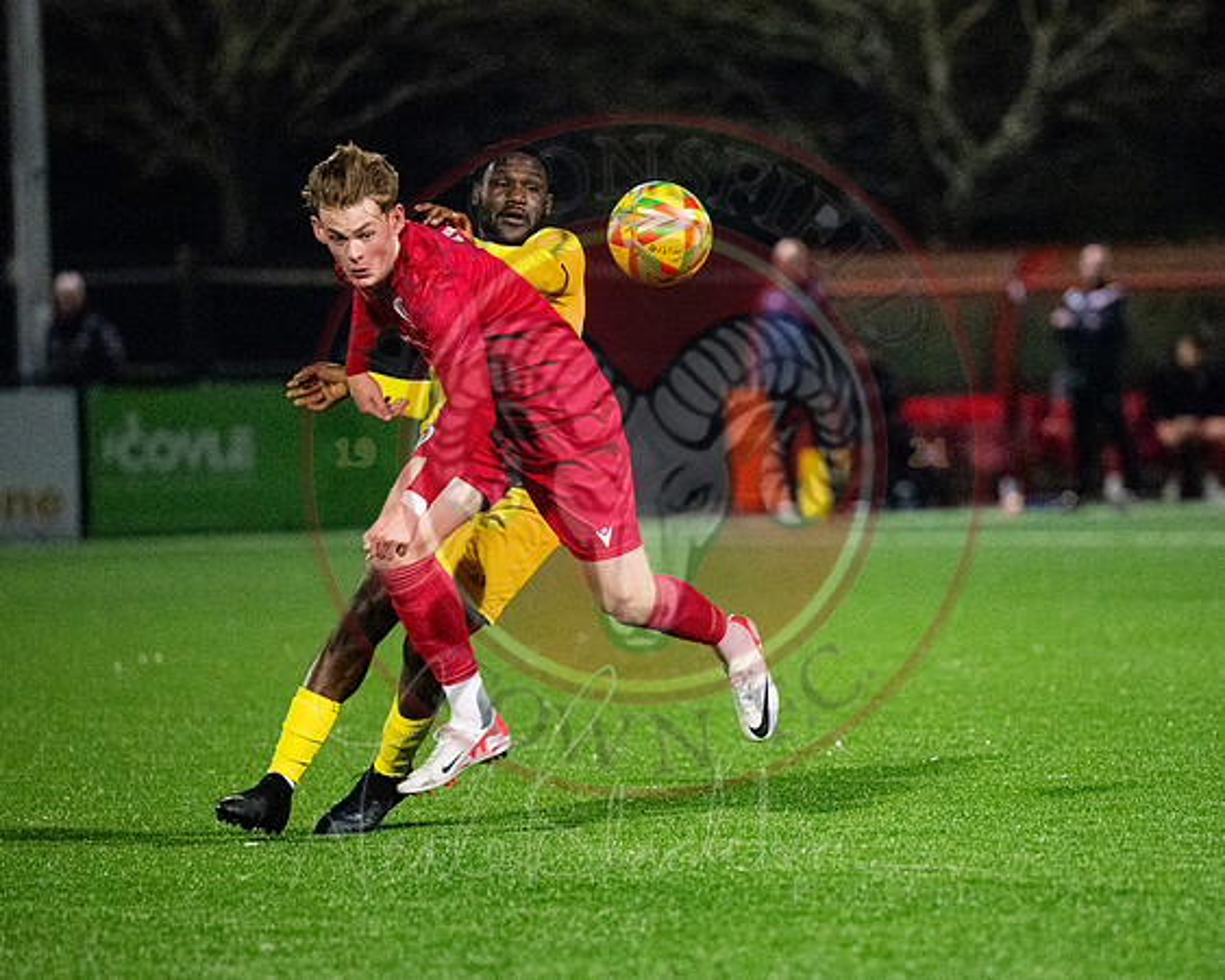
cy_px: 563
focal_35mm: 321
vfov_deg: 4.8
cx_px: 836
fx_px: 11625
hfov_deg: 6.0
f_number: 2.8
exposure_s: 1/1000
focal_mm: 200
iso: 8000
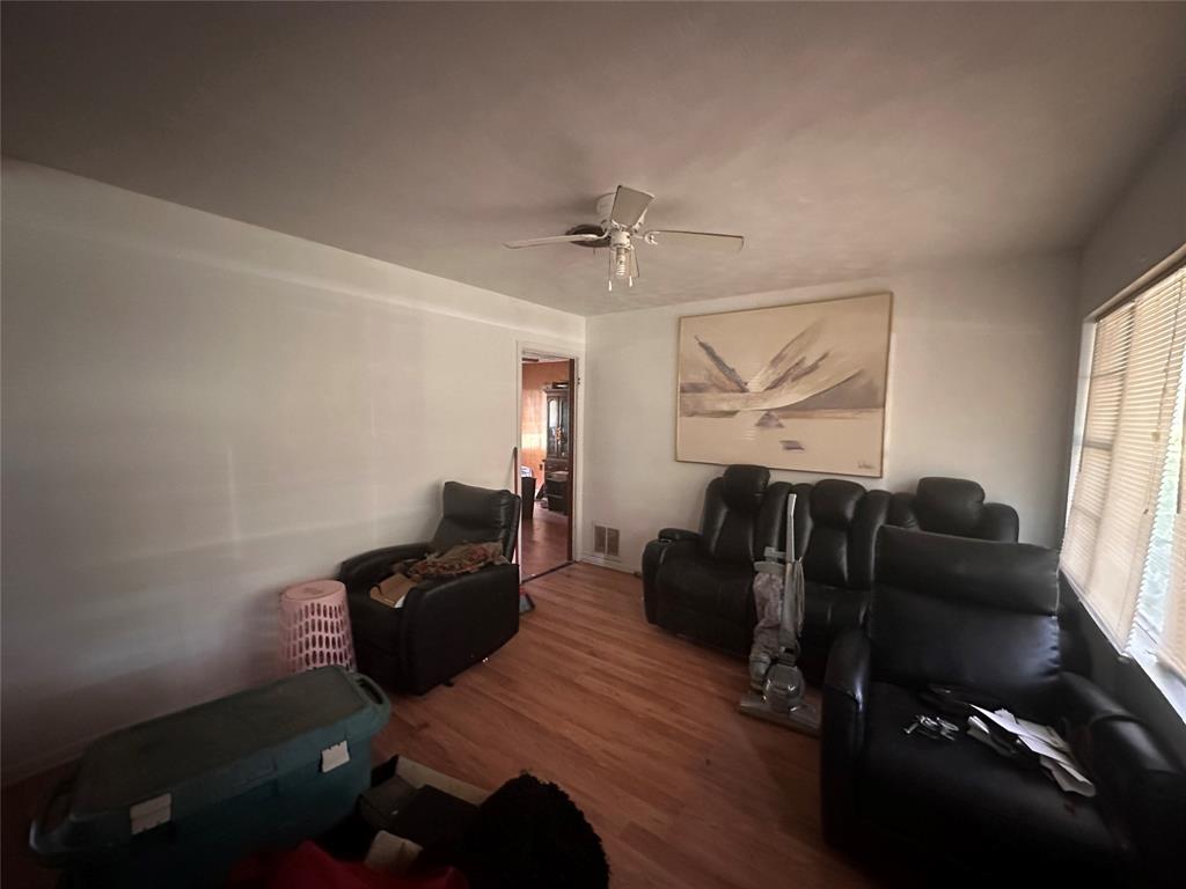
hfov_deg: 102.1
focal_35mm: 14
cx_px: 593
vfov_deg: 85.7
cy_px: 444
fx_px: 480
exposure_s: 1/39
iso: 1600
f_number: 2.2
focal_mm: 2.22
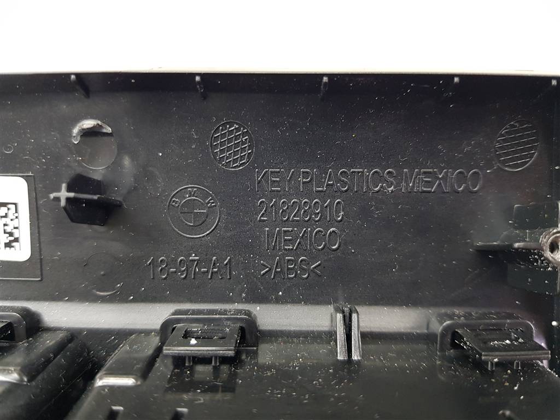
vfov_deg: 53.1
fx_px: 421
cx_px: 280
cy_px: 210
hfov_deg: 67.3
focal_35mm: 26
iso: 200
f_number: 1.7
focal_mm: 4.2
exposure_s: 1/50
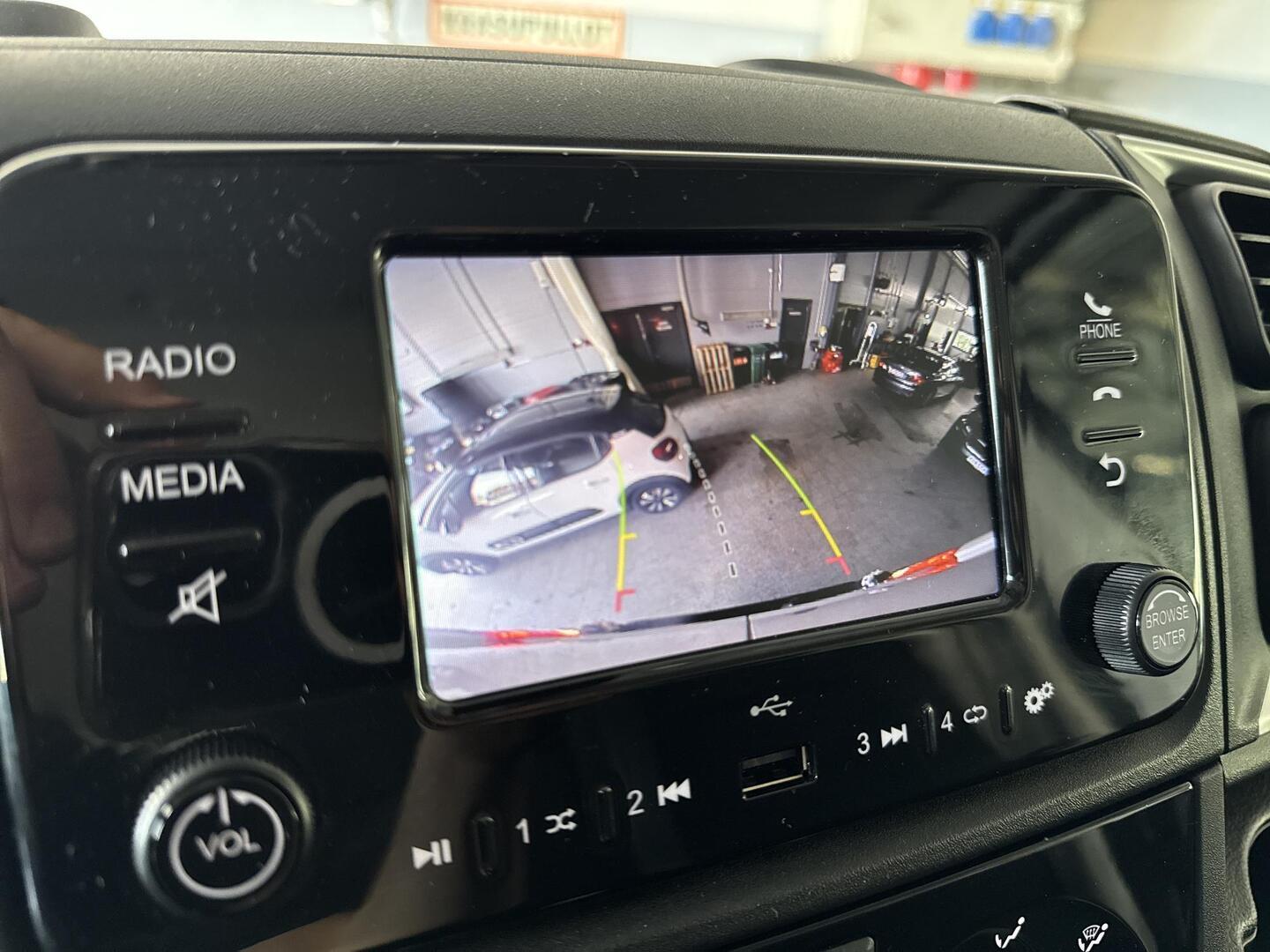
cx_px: 635
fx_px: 881
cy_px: 476
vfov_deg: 56.8
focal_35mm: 24
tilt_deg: -26.1
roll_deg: -5.0
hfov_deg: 71.6
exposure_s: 1/57
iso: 800
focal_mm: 6.76
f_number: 1.78
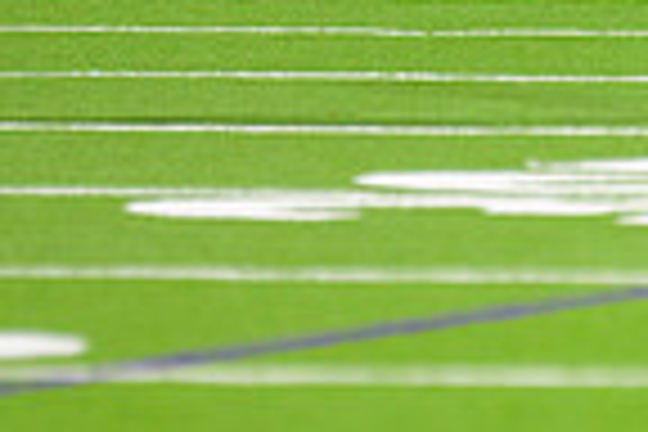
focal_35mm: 1209
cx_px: 873
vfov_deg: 1.1
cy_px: -83
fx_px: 21760
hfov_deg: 1.7
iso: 2000
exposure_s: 1/250
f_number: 2.8
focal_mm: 300
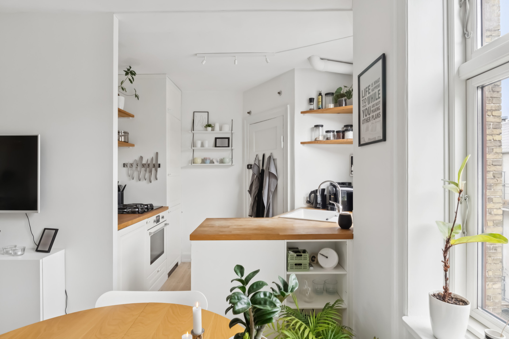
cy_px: 170
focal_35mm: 18
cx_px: 254
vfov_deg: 66.1
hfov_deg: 88.6
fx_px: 261
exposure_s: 1/25
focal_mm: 12.3
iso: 250
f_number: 7.1
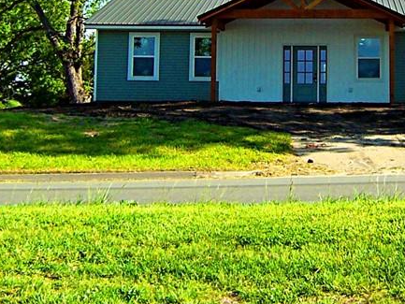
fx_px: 913
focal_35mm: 78
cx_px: 256
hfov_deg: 24.9
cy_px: -9
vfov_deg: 18.4
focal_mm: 5.5
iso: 80
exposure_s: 1/750
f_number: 3.4
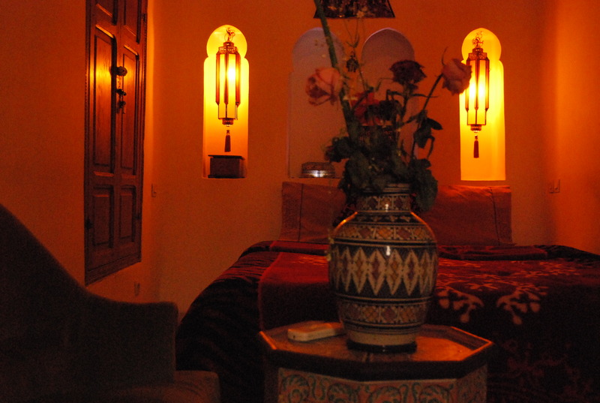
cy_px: 202
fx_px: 651
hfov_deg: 49.5
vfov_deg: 34.4
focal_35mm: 39
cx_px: 300
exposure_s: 1/50
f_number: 4.2
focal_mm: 26
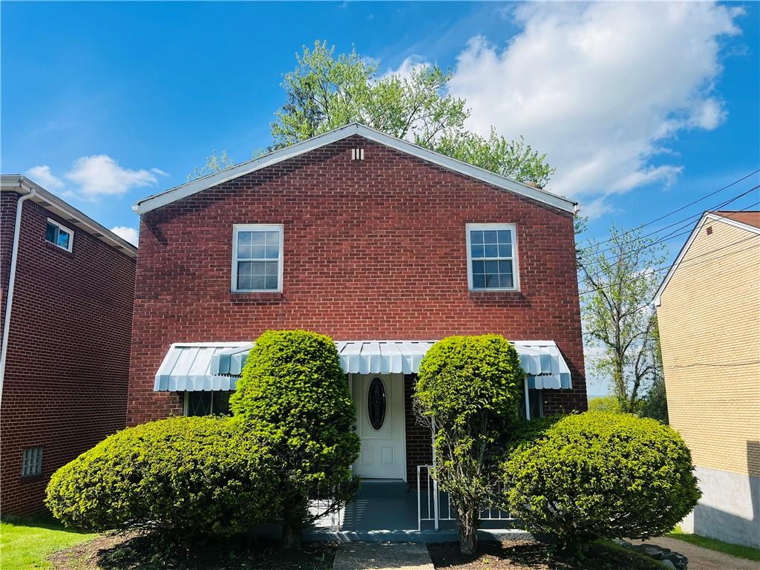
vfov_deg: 53.1
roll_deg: +0.6
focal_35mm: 26
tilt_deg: +10.0
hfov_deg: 67.3
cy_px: 285
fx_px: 571
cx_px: 380
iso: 50
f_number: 1.5
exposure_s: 1/3704
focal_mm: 5.7
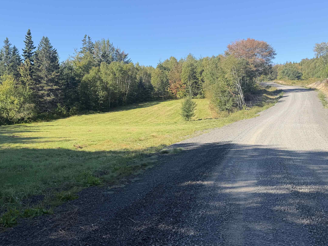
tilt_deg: -4.2
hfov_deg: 52.9
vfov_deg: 41.8
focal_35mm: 34
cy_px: 131
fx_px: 322
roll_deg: -0.8
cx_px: 109
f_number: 1.78
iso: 80
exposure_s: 1/1812
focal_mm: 6.76
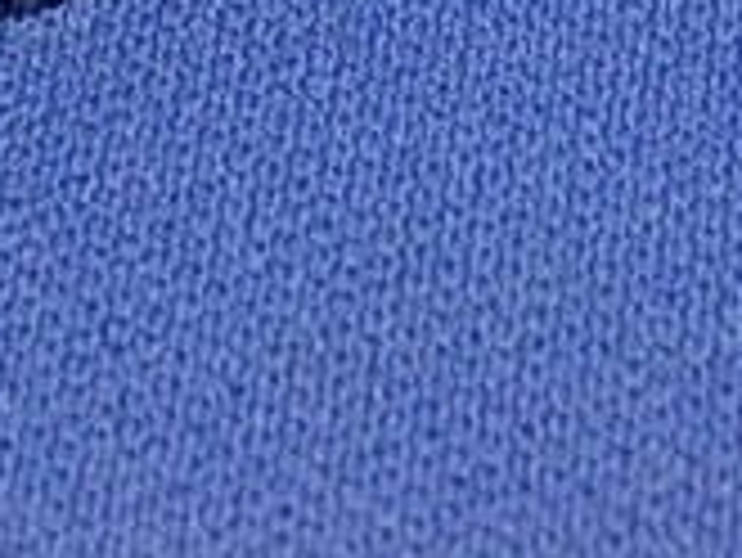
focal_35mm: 244
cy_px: -518
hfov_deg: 8.1
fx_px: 5234
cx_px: 598
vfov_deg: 6.0
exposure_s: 1/29.3
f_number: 3.5
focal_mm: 9.6
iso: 70
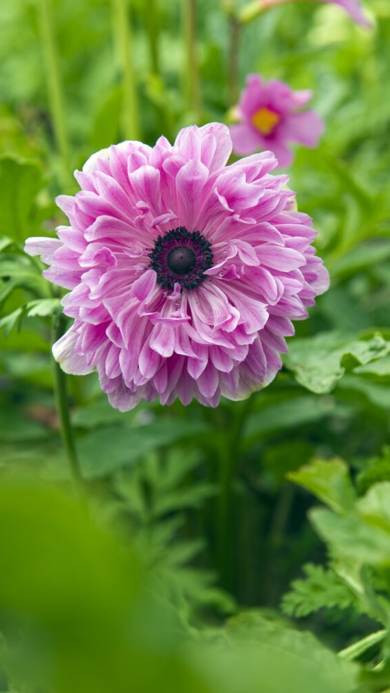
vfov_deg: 28.6
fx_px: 1361
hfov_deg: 16.3
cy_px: 349
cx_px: 213
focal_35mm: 74
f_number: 7.1
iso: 200
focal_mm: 70
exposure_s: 1/200
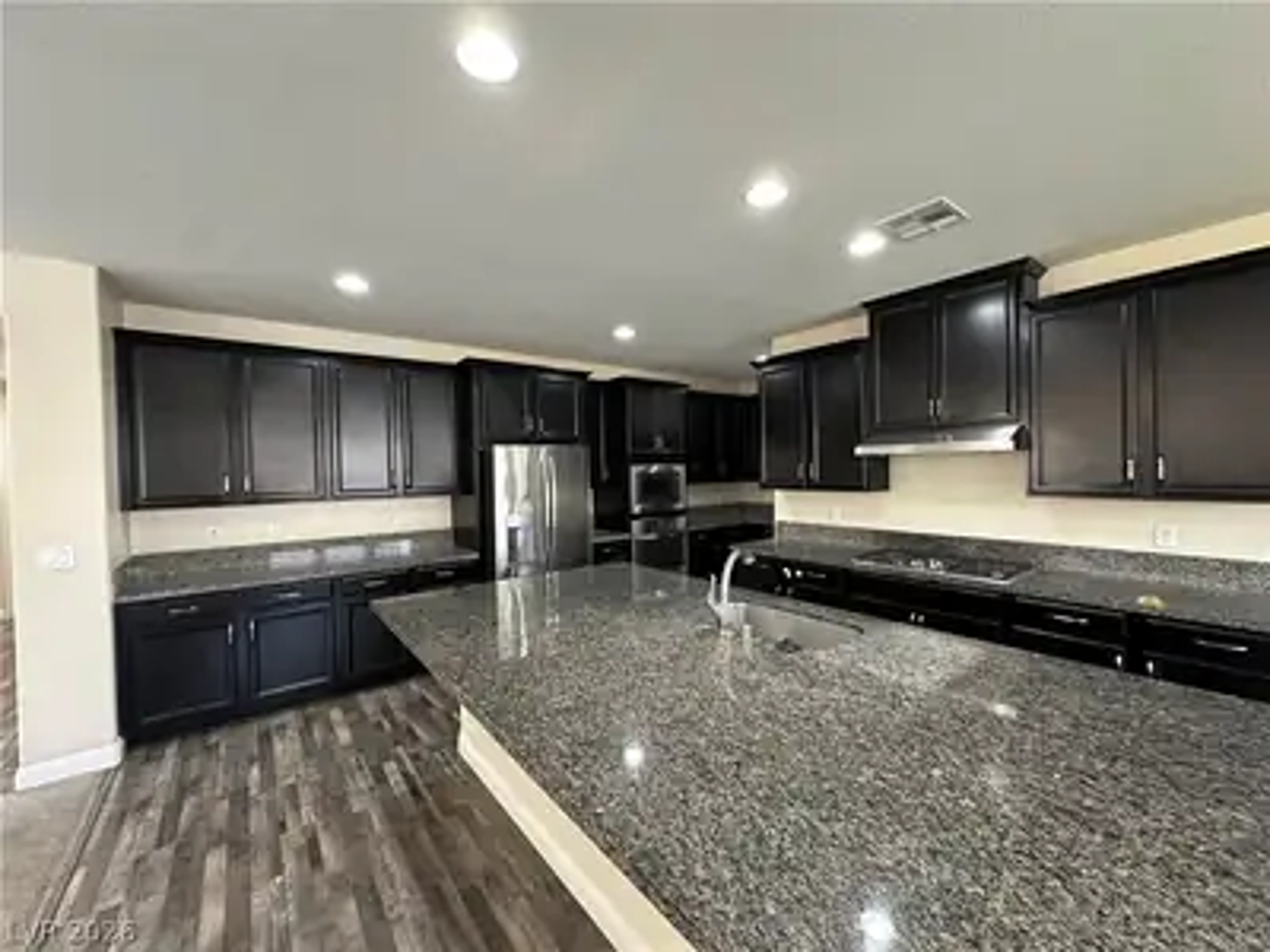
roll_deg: +0.8
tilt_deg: -2.5
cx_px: 635
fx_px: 514
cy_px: 476
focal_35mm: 14
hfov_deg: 102.1
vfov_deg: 85.7
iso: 500
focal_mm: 2.22
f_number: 2.2
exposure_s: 1/60
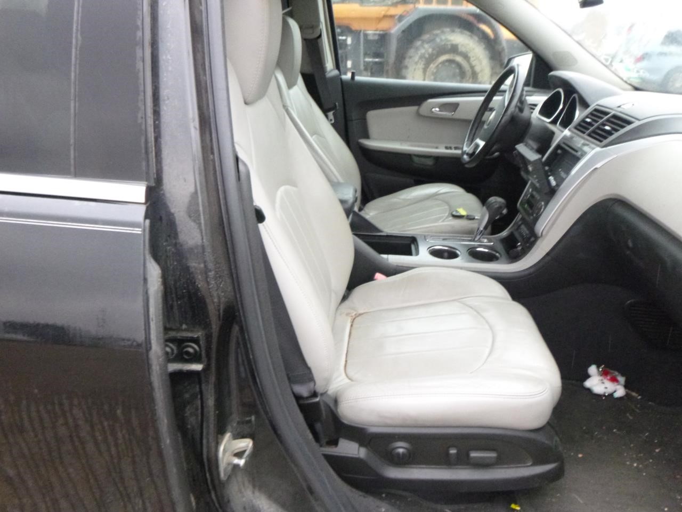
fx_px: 493
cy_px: 256
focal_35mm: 25
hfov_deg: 69.4
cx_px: 341
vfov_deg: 54.9
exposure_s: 1/125
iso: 800
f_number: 3.9
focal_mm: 4.5
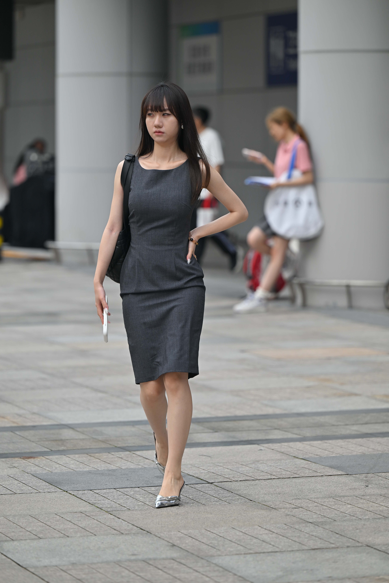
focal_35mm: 165
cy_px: 292
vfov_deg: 12.5
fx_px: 2674
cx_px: 194
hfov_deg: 8.3
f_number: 3.5
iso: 280
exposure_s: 1/640
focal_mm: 165
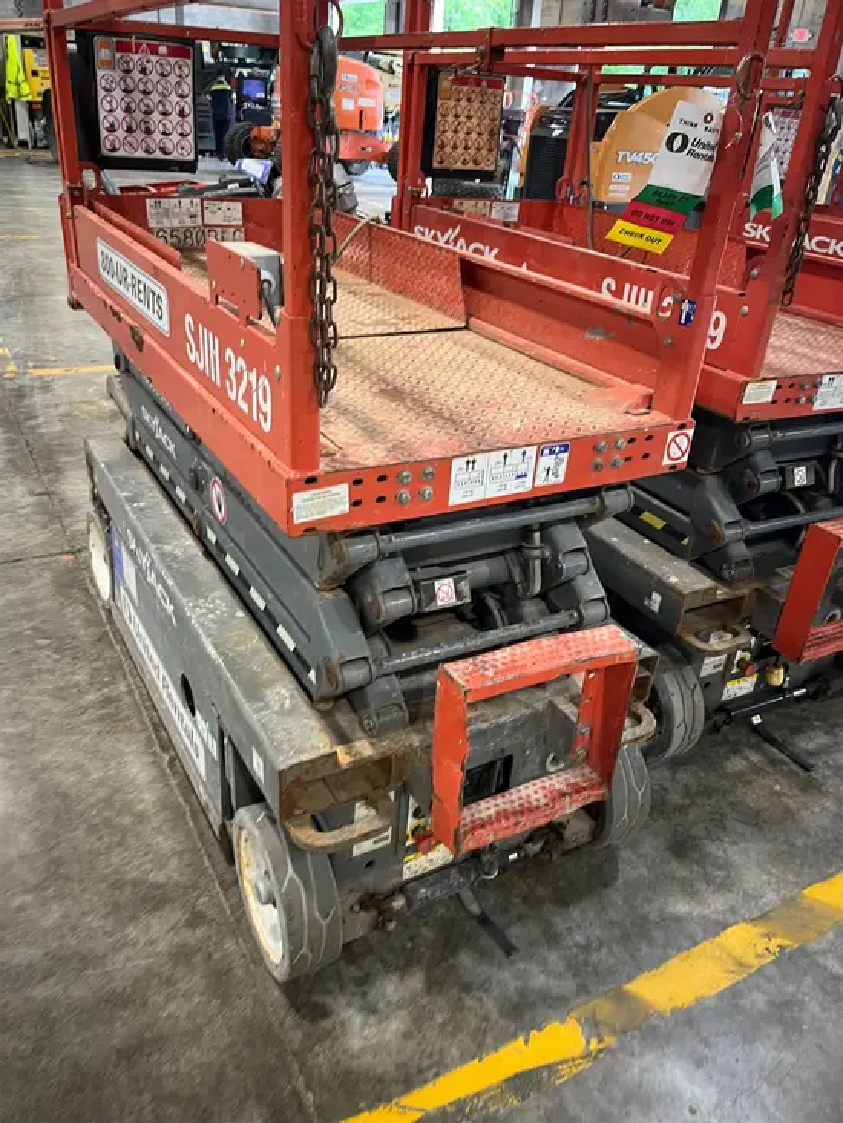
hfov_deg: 53.1
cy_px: 562
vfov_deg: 67.3
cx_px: 422
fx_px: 844
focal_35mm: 26
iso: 200
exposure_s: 1/60
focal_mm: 5.1
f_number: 1.6
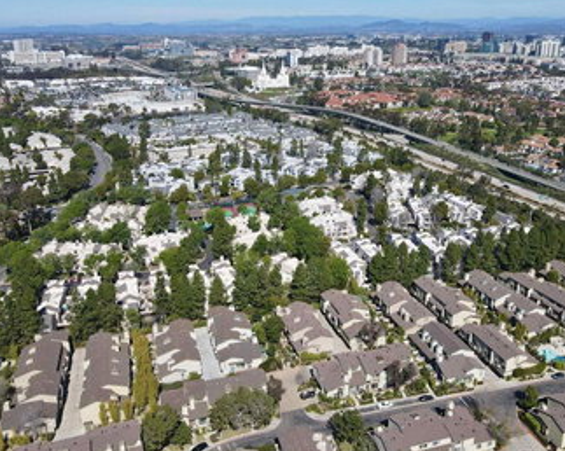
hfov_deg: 57.2
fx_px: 518
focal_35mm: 31
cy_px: 189
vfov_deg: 46.9
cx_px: 302
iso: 100
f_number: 2.8
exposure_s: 1/800
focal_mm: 4.5
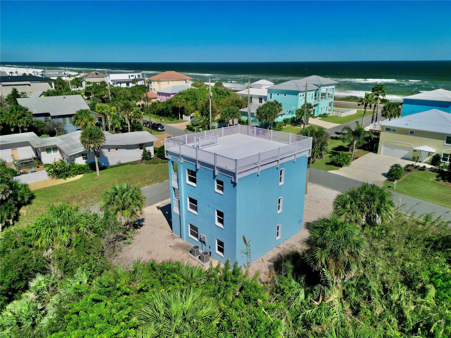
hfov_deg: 71.6
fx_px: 313
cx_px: 226
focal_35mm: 24
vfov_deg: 56.8
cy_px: 169
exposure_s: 1/4000
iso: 110
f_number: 1.7
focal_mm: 6.72
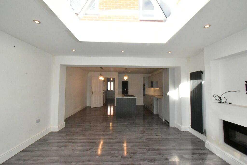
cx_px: 124
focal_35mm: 15
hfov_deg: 100.4
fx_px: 103
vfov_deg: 77.3
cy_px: 82
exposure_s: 1/200
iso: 9000
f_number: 22
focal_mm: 10
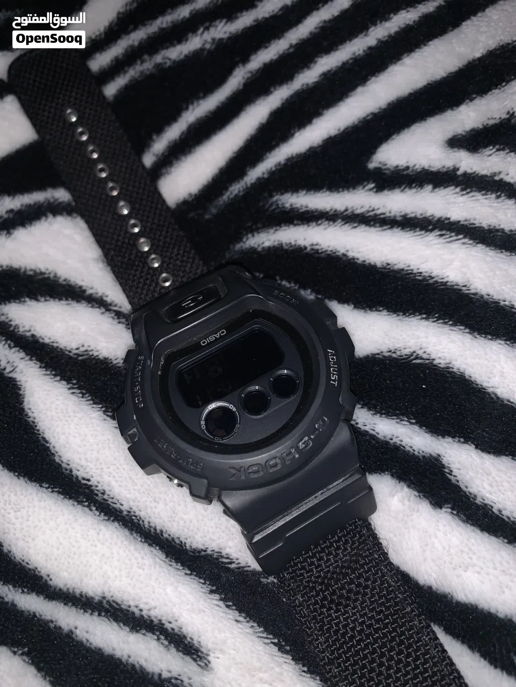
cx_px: 258
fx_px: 517
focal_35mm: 26
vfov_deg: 67.3
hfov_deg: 53.1
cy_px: 344
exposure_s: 1/62
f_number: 1.8
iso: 25
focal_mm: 4.25
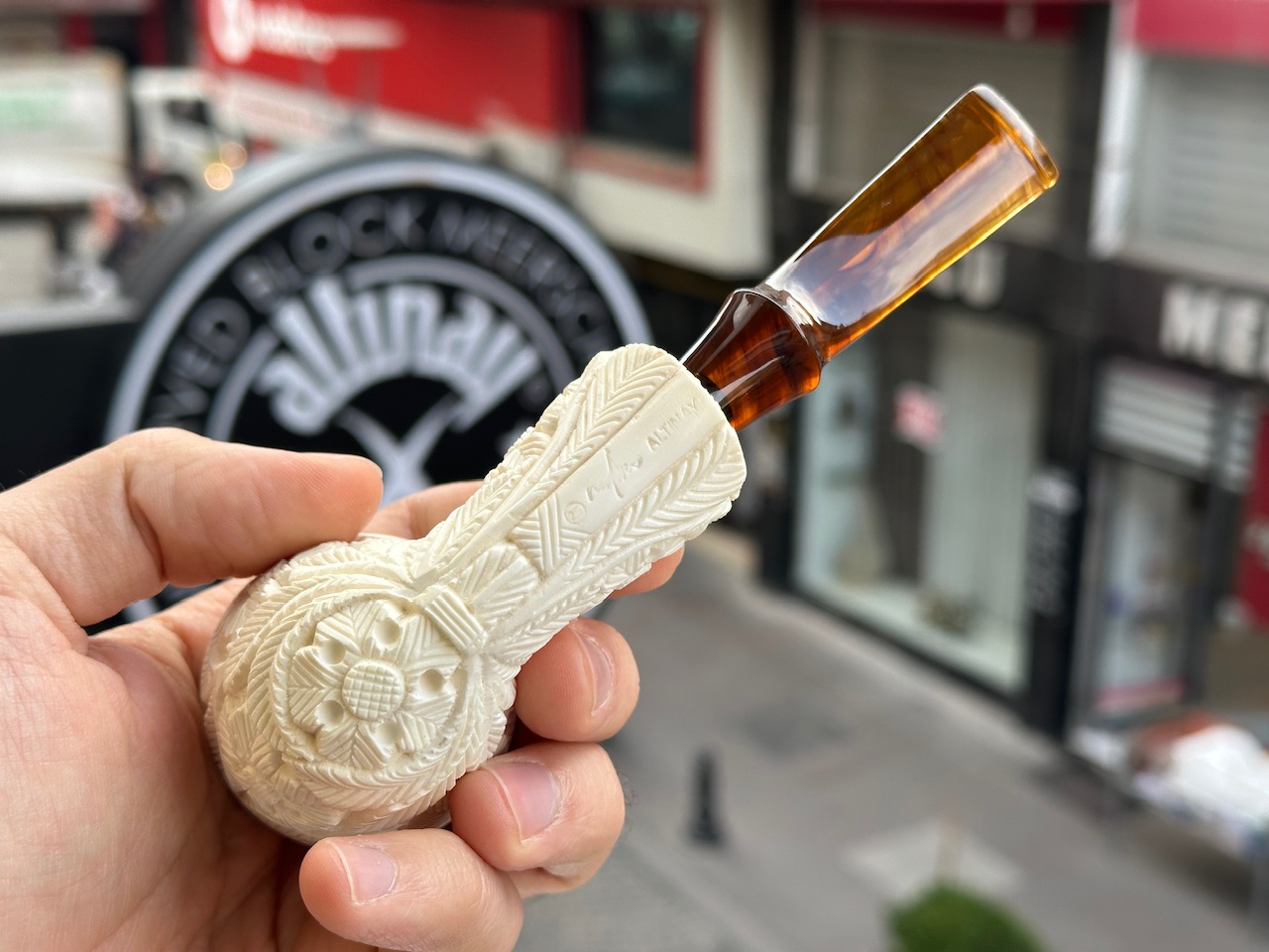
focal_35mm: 48
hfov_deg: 39.7
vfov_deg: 30.3
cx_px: 634
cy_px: 476
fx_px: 1760
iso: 64
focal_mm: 6.86
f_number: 1.78
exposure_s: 1/266
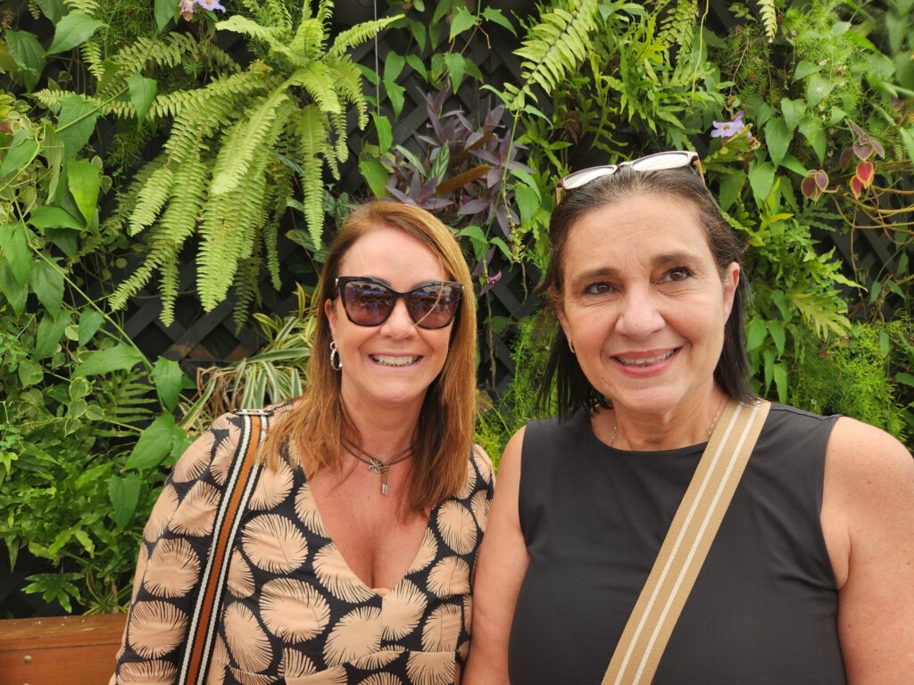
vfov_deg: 58.9
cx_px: 457
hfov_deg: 73.9
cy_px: 342
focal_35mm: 23
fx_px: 607
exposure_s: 1/253
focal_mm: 5.4
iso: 20
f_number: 1.8
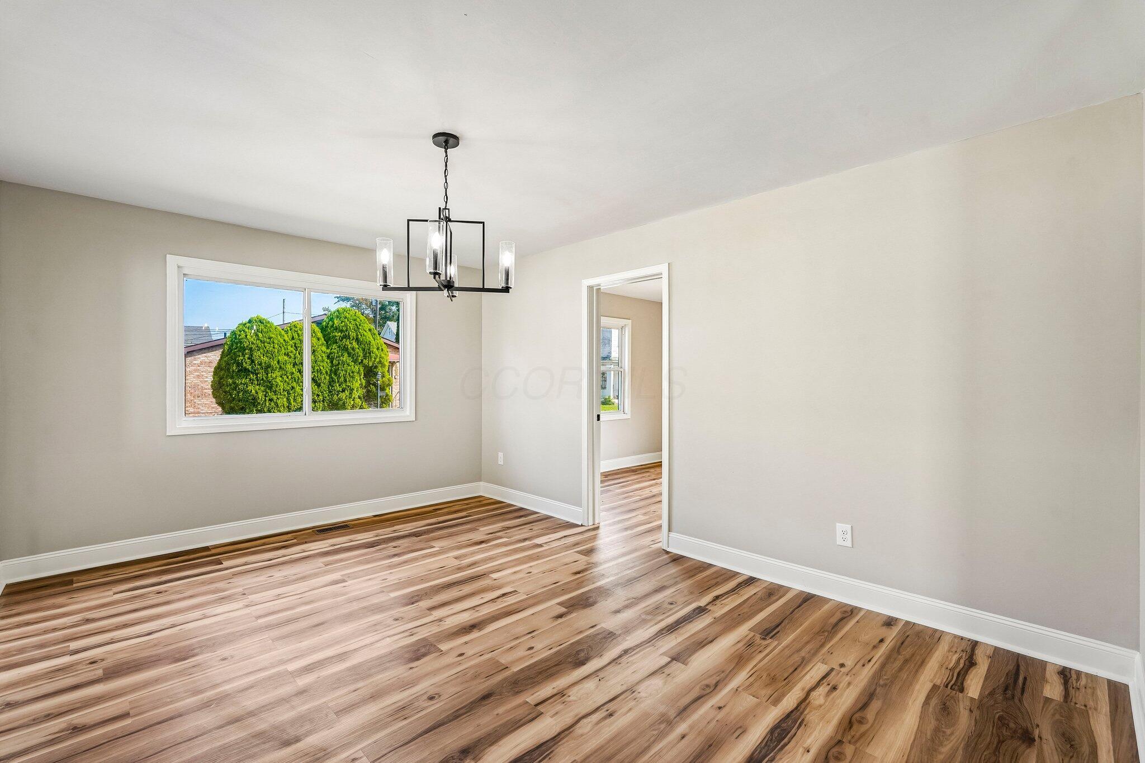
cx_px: 572
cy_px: 382
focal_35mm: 16
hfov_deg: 95.0
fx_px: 525
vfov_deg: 72.0
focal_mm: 16.5
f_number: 8
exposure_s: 1/40
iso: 100
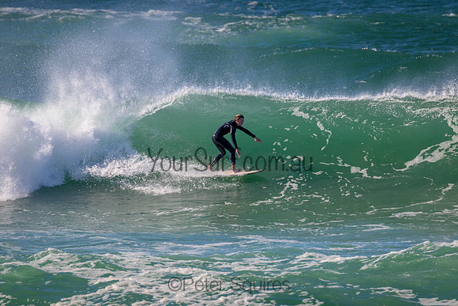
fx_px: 10180
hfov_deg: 2.6
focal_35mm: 800
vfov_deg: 1.7
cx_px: 229
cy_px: 153
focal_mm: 800
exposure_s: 1/2000
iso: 1400
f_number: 11
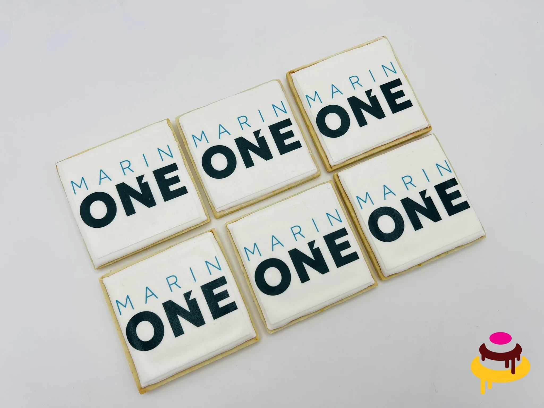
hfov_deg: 67.3
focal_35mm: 26
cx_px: 272
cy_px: 204
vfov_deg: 53.1
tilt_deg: -78.9
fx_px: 409
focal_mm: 5.7
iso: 50
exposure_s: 1/3356
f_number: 1.5
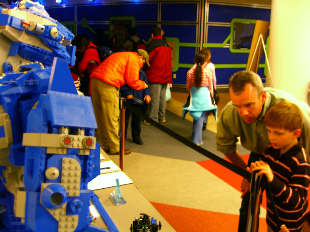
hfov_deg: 49.0
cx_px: 155
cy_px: 116
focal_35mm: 38
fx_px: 340
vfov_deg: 37.7
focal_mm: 7.9
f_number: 2.8
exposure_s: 1/10
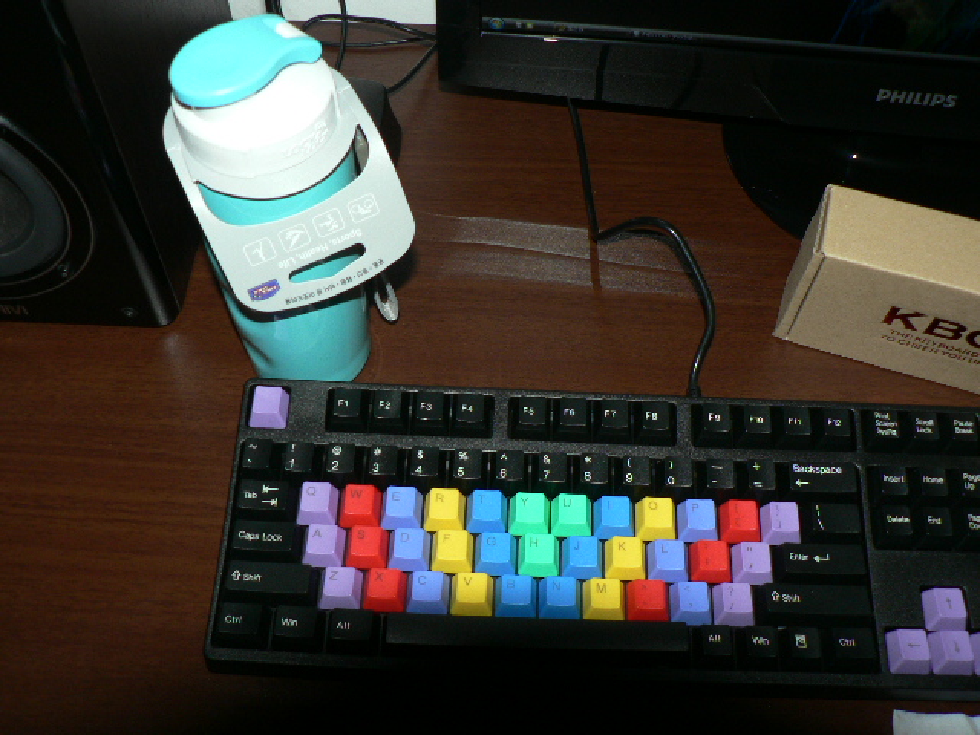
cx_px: 490
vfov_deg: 39.7
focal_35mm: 36
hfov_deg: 51.4
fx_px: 1019
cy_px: 368
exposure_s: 1/50
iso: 100
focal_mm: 6
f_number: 2.8
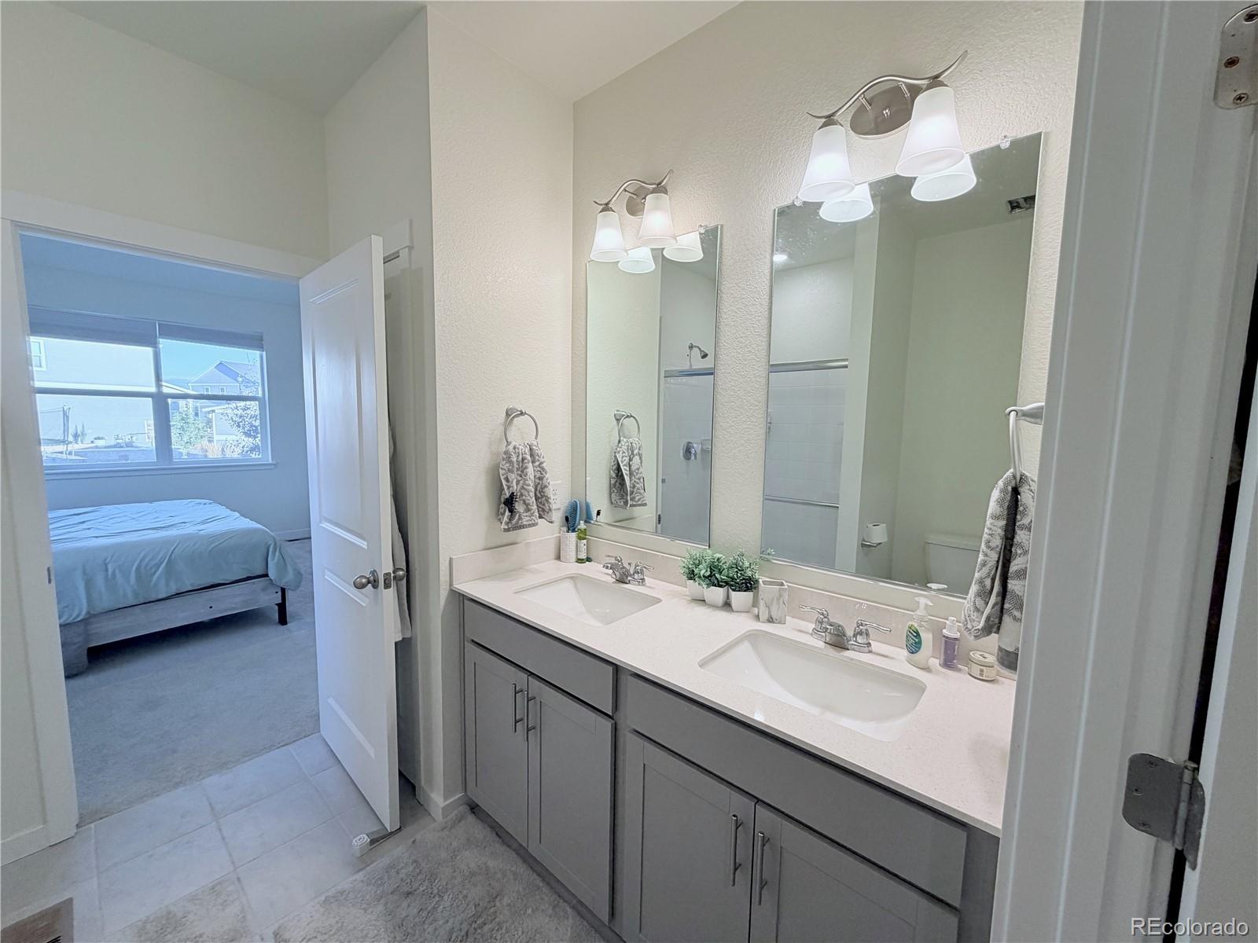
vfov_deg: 85.7
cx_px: 629
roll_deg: -0.7
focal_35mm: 14
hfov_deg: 102.1
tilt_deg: -5.4
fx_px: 509
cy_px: 472
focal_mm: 2.22
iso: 125
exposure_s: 1/120
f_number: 2.2
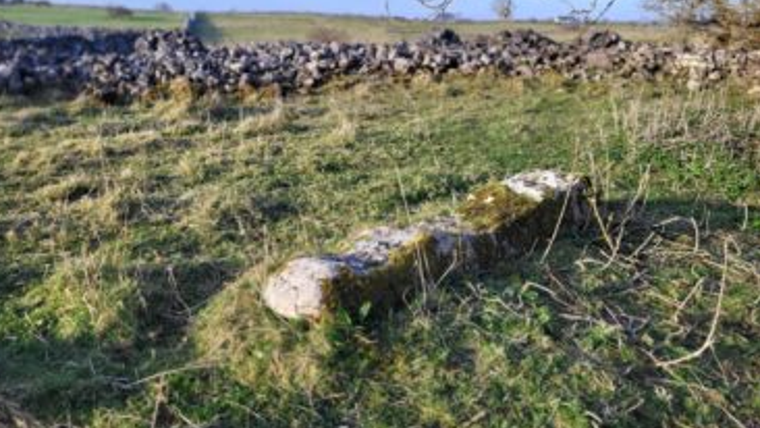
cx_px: 378
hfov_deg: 66.1
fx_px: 584
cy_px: 167
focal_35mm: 29
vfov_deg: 40.0
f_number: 1.8
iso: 40
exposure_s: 1/697
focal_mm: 5.4
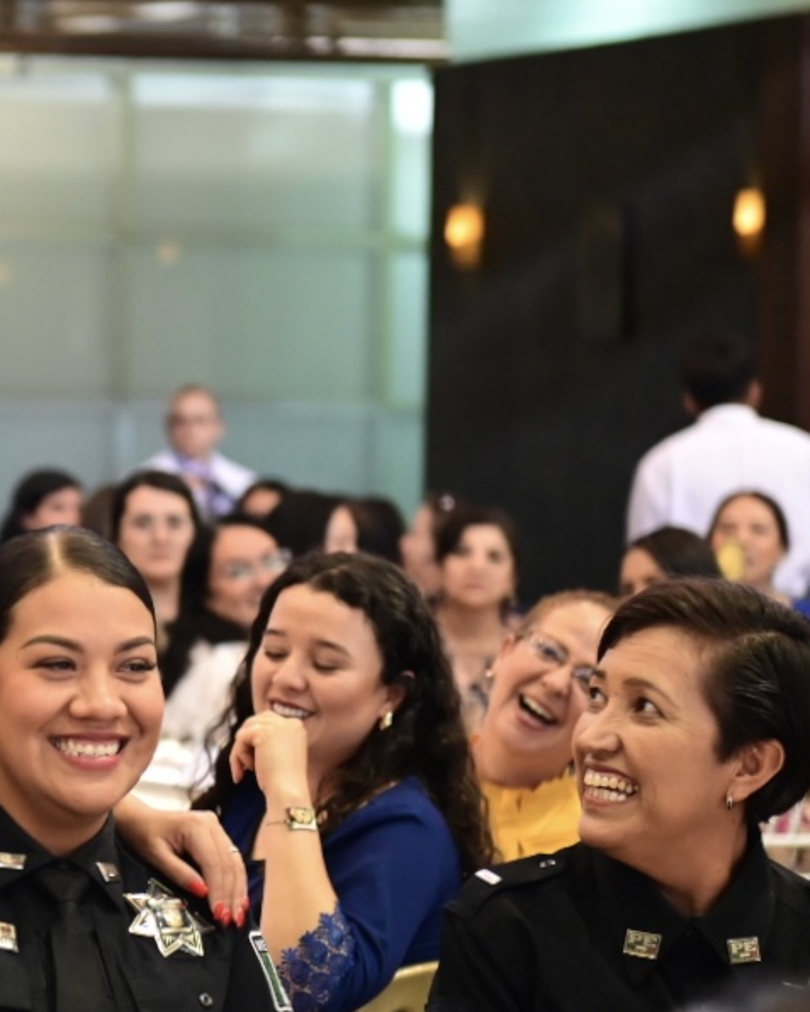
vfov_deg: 11.1
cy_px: 618
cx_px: -224
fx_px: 5183
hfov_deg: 8.8
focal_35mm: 173
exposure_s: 1/250
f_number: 2.8
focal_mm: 70
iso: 4000
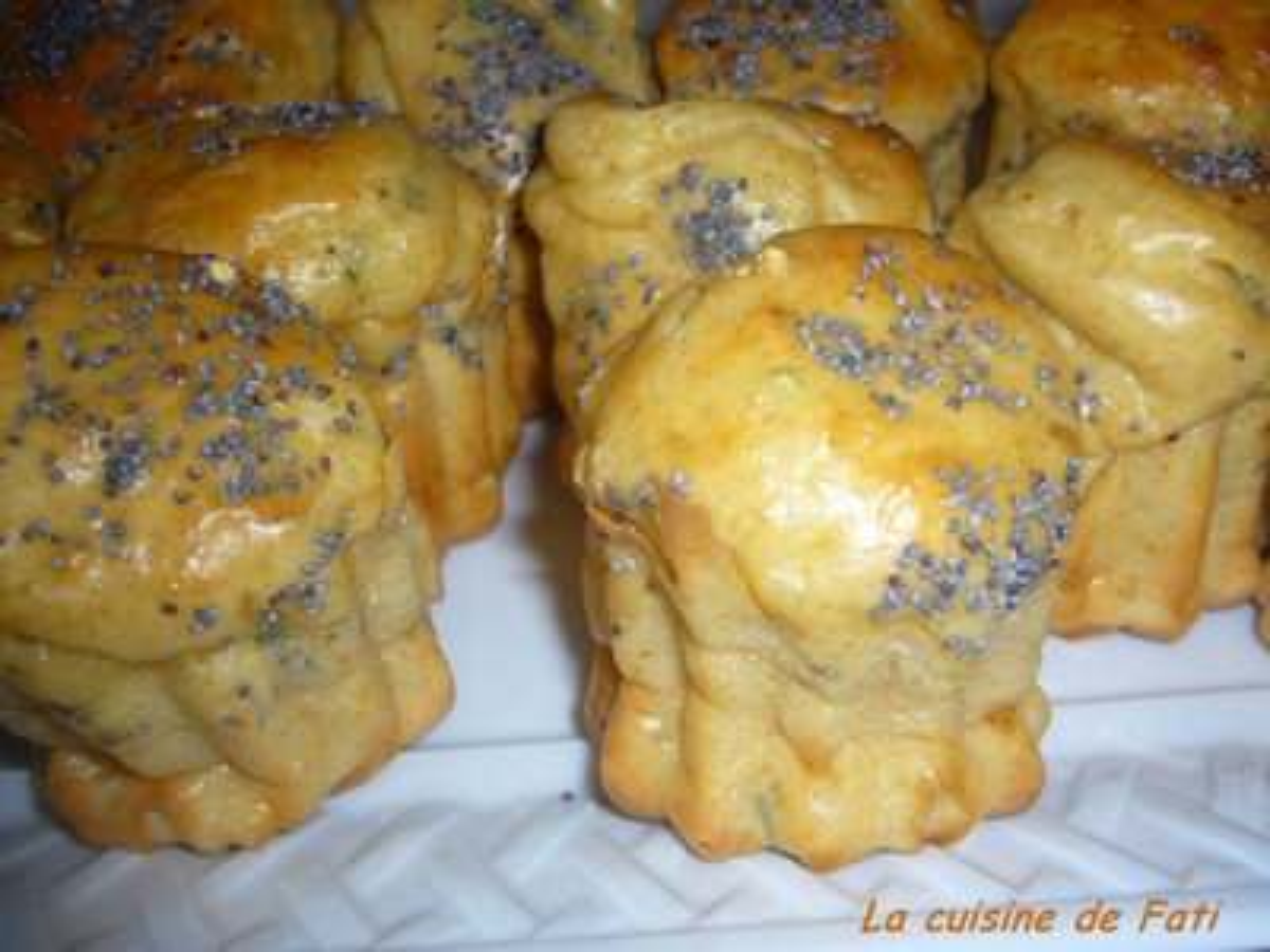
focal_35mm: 38
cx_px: 635
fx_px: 1394
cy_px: 476
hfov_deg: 49.0
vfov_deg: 37.7
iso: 100
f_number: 2.8
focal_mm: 5.8
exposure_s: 1/60
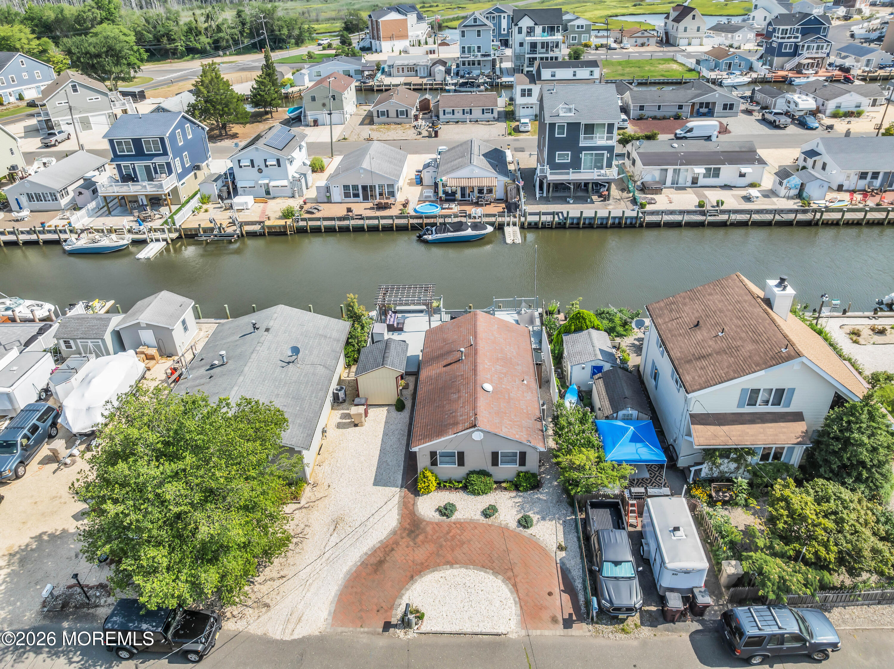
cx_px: 447
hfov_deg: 71.6
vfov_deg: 56.8
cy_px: 334
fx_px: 619
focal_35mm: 24
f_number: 2.8
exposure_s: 1/2000
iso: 140
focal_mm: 12.29
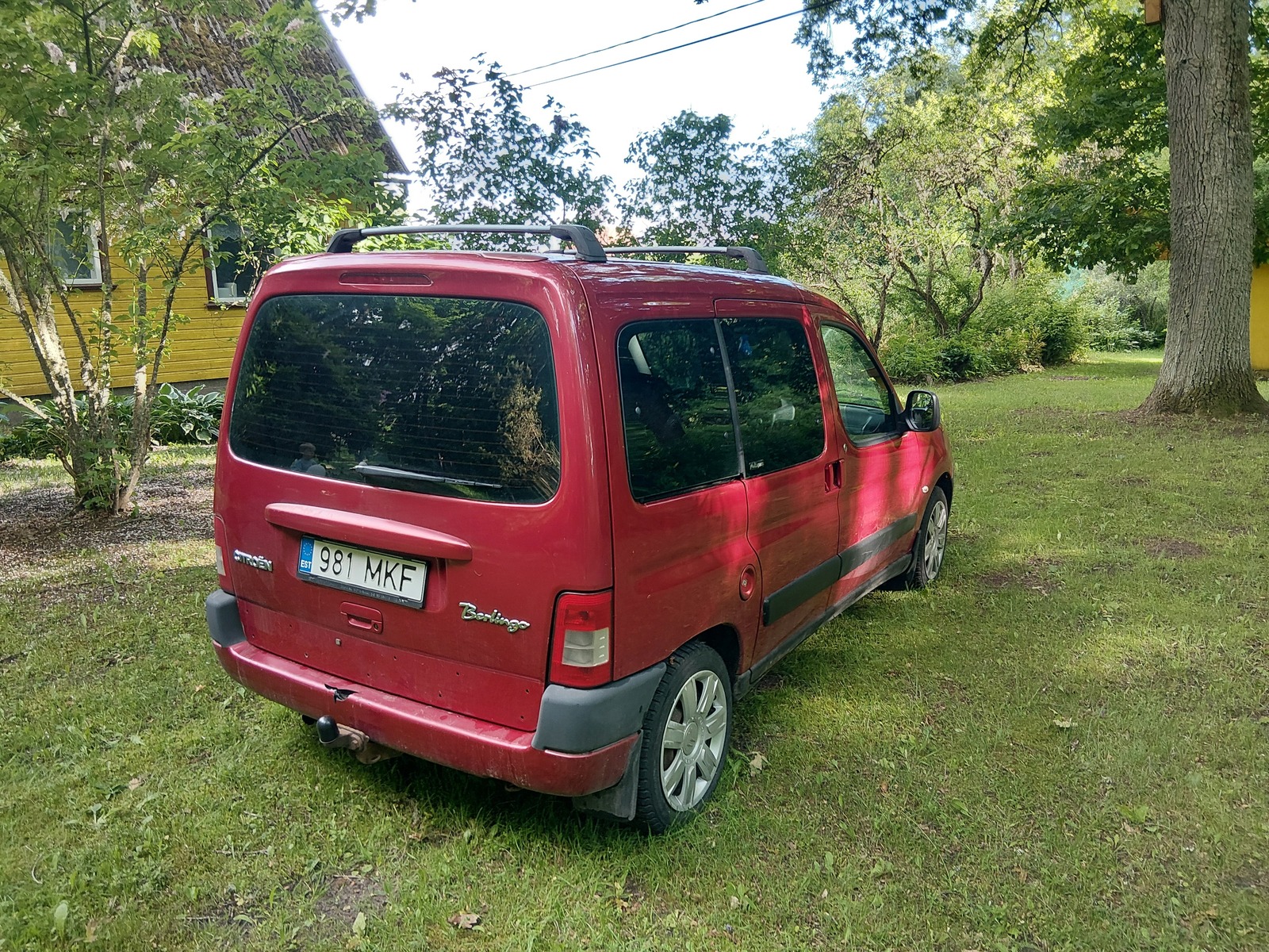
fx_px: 953
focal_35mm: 26
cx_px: 634
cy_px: 476
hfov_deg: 67.3
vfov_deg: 53.1
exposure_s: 1/50
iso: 40
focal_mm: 3.86
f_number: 1.8
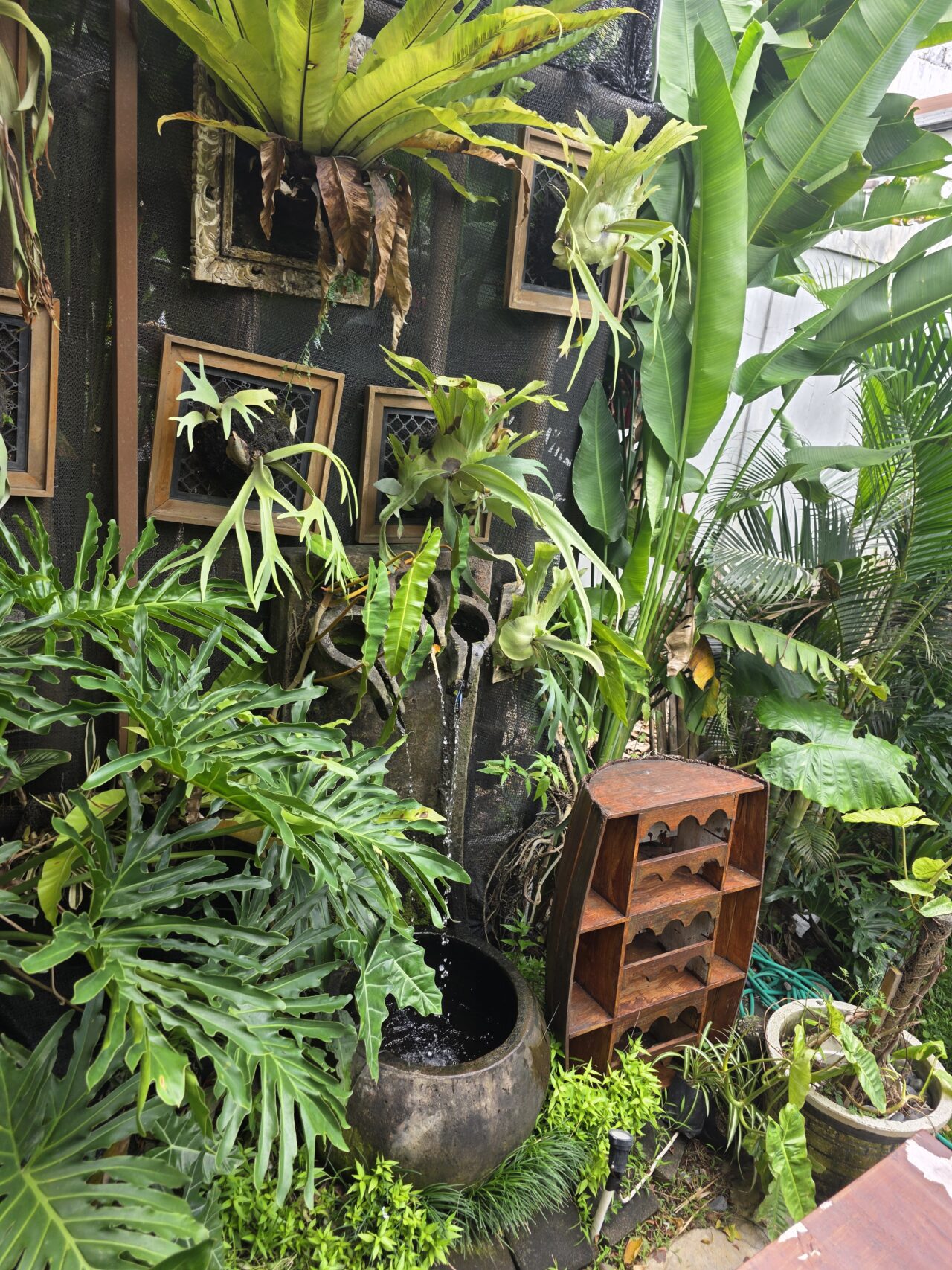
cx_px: 476
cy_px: 635
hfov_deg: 58.9
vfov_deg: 73.9
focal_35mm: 23
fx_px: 843
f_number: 1.7
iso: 32
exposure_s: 1/180
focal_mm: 6.3
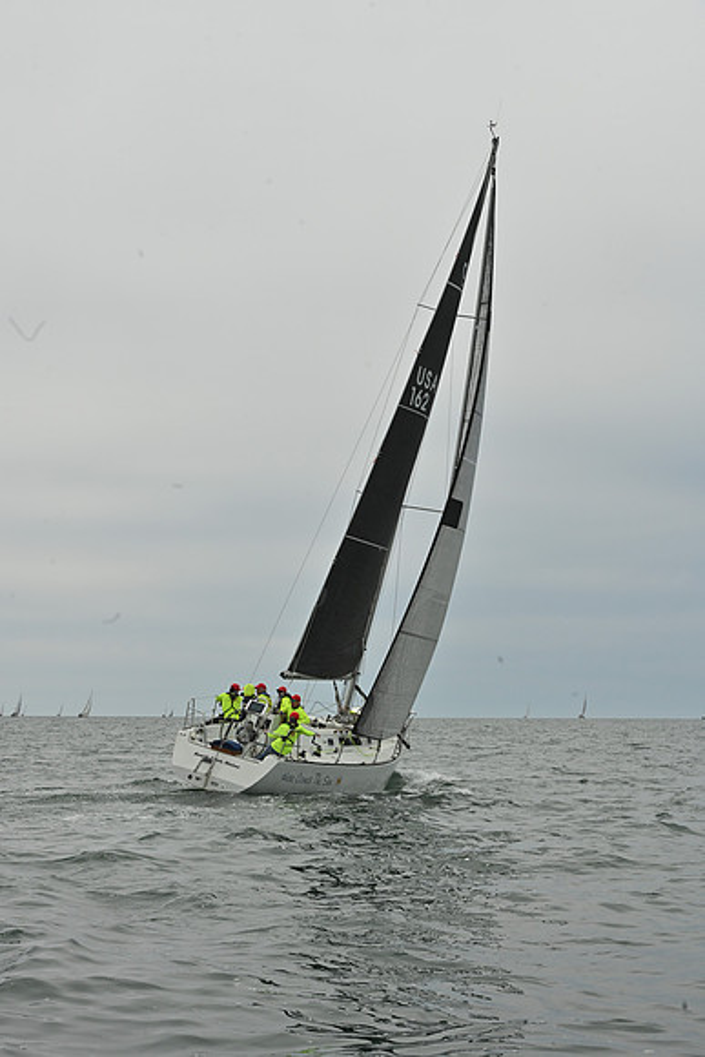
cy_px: 528
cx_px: 352
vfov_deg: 28.8
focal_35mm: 70
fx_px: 2055
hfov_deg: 19.5
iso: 320
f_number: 14
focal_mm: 70
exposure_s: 1/800
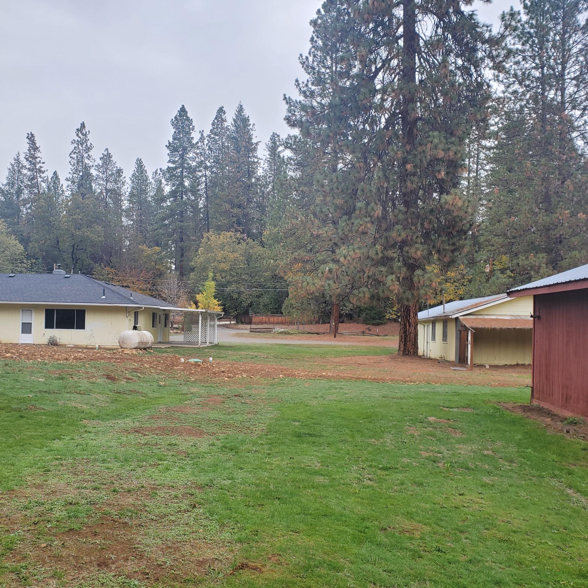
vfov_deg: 47.2
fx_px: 673
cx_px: 283
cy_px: 318
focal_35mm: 35
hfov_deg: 47.2
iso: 50
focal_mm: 4.3
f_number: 2.4
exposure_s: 1/111
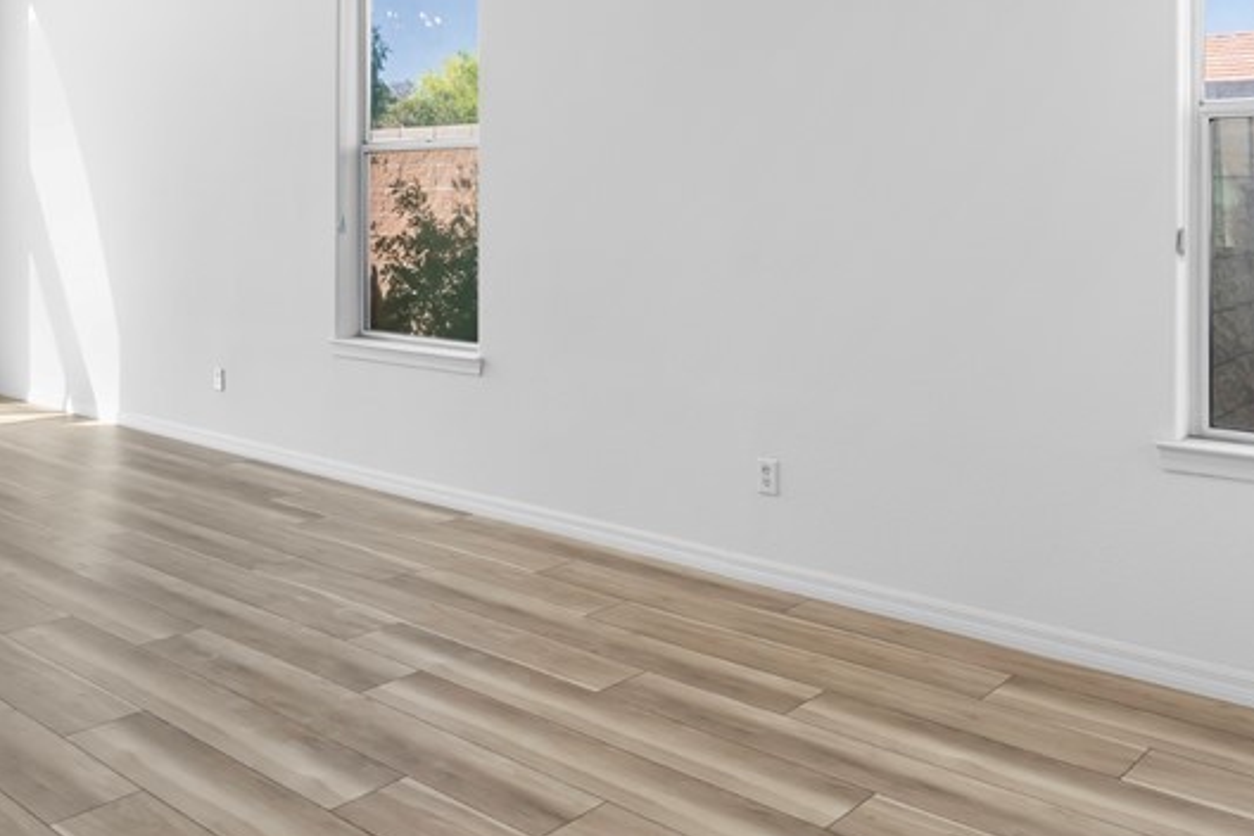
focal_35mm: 37
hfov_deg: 50.9
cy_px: 207
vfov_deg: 35.1
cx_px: 413
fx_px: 1289
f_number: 8
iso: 400
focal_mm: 18
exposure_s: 1/40
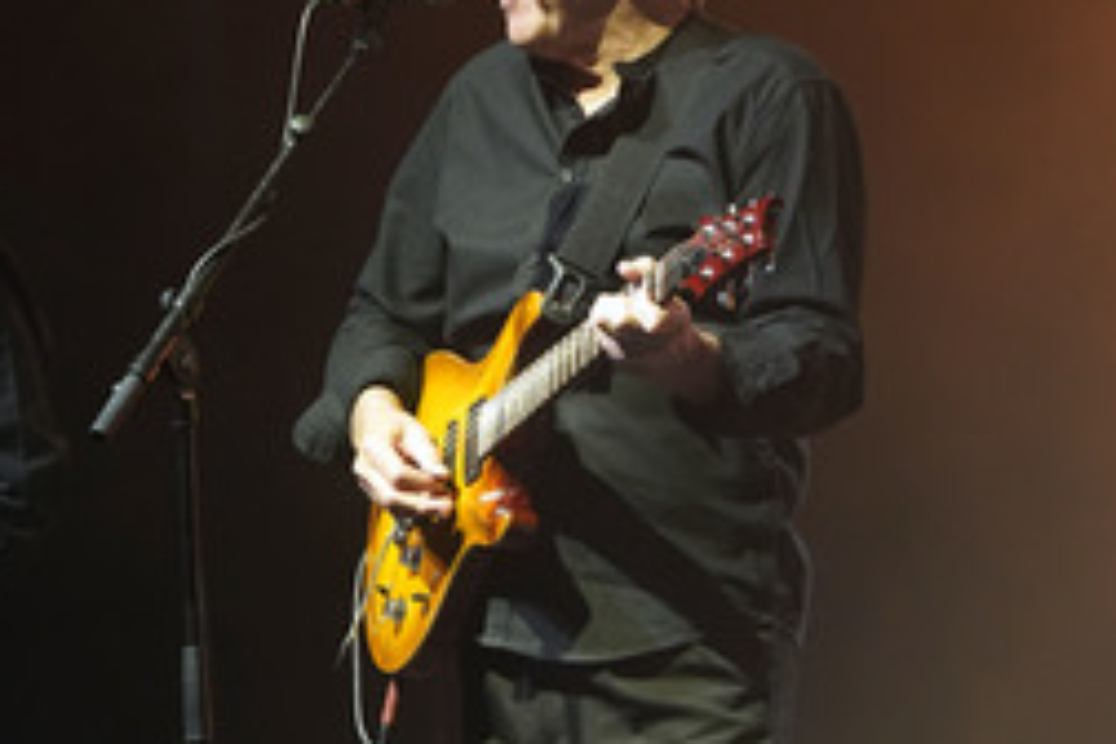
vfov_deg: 2.7
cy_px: 319
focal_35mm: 505
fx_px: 15654
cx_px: 303
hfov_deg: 4.1
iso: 3200
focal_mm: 282
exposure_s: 1/50
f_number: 7.1
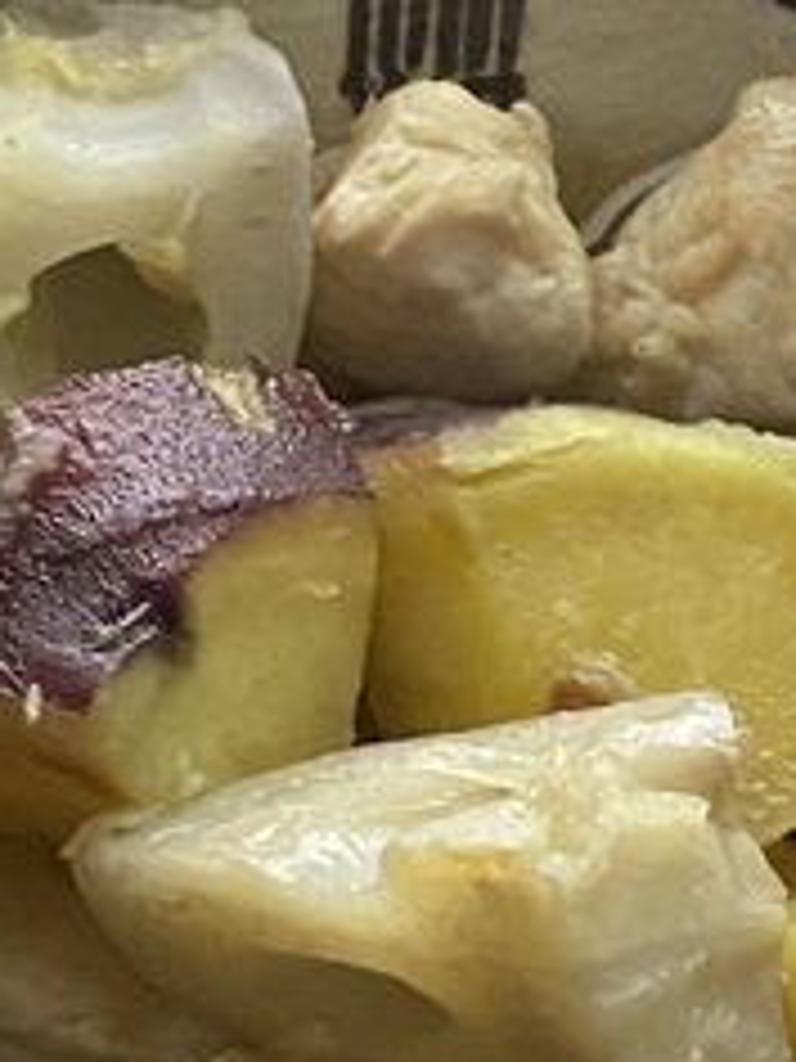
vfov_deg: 14.8
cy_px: 936
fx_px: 4047
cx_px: 288
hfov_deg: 11.2
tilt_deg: -75.4
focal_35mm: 132
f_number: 1.8
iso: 800
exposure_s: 1/30
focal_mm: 4.25
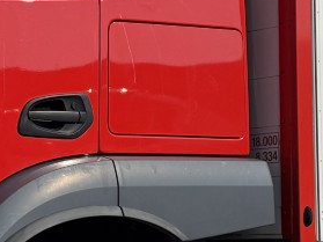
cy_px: 71
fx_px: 1157
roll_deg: +0.2
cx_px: 146
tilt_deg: +9.9
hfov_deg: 15.9
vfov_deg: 11.9
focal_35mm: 124
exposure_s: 1/9091
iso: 80
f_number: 1.78
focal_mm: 6.76
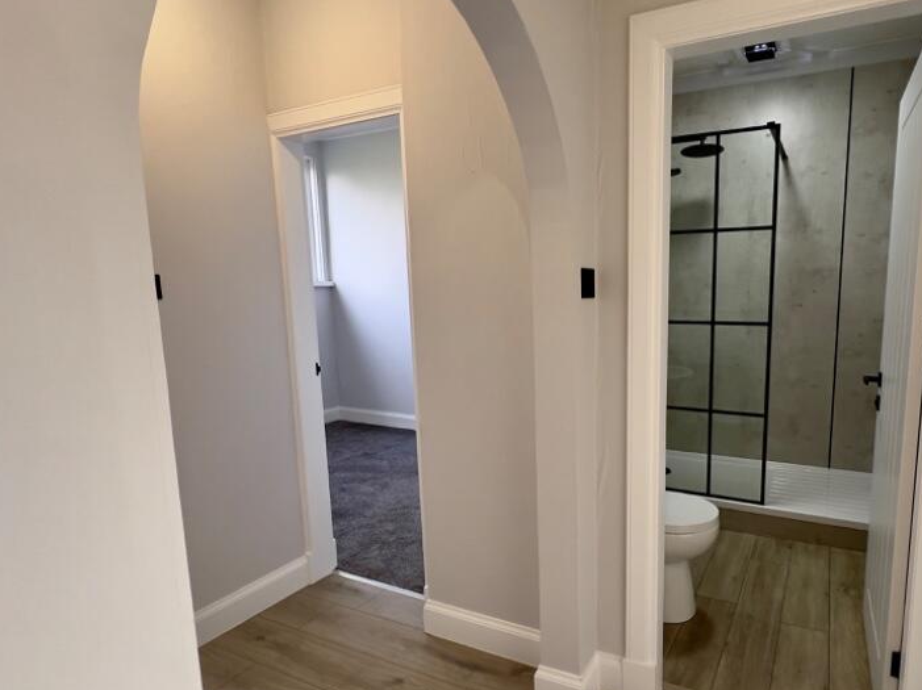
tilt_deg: -8.4
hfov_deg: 82.9
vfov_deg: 68.6
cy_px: 368
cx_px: 581
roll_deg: +0.6
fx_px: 506
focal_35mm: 19
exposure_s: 1/100
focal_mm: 1.57
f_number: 1.8
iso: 125
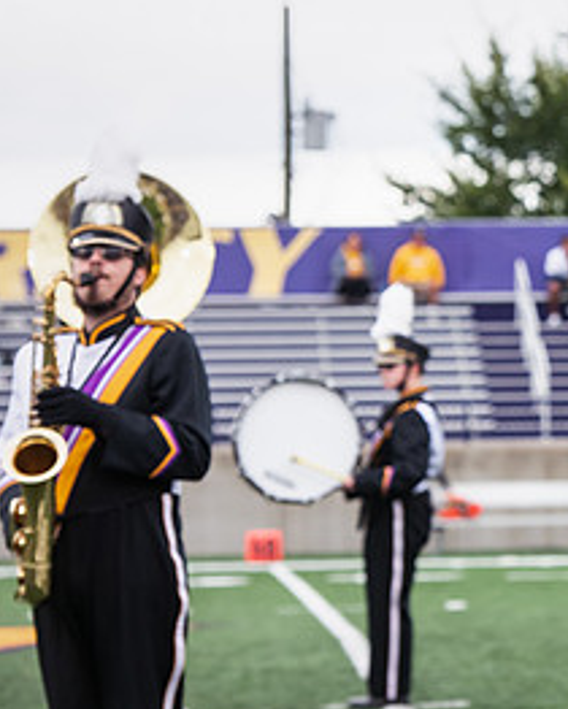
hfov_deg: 6.2
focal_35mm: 249
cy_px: 296
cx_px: 736
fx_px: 5226
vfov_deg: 7.8
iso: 640
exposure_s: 1/500
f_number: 5.6
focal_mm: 120
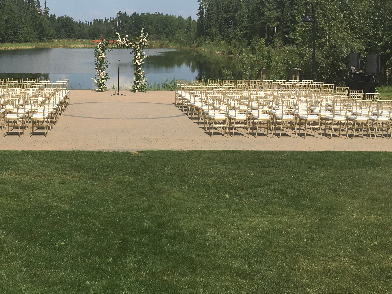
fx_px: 555
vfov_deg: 29.2
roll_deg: -0.7
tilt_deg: -3.9
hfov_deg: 38.3
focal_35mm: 49
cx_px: 118
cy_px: 74
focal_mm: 4.15
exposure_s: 1/2137
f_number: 2.2
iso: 25
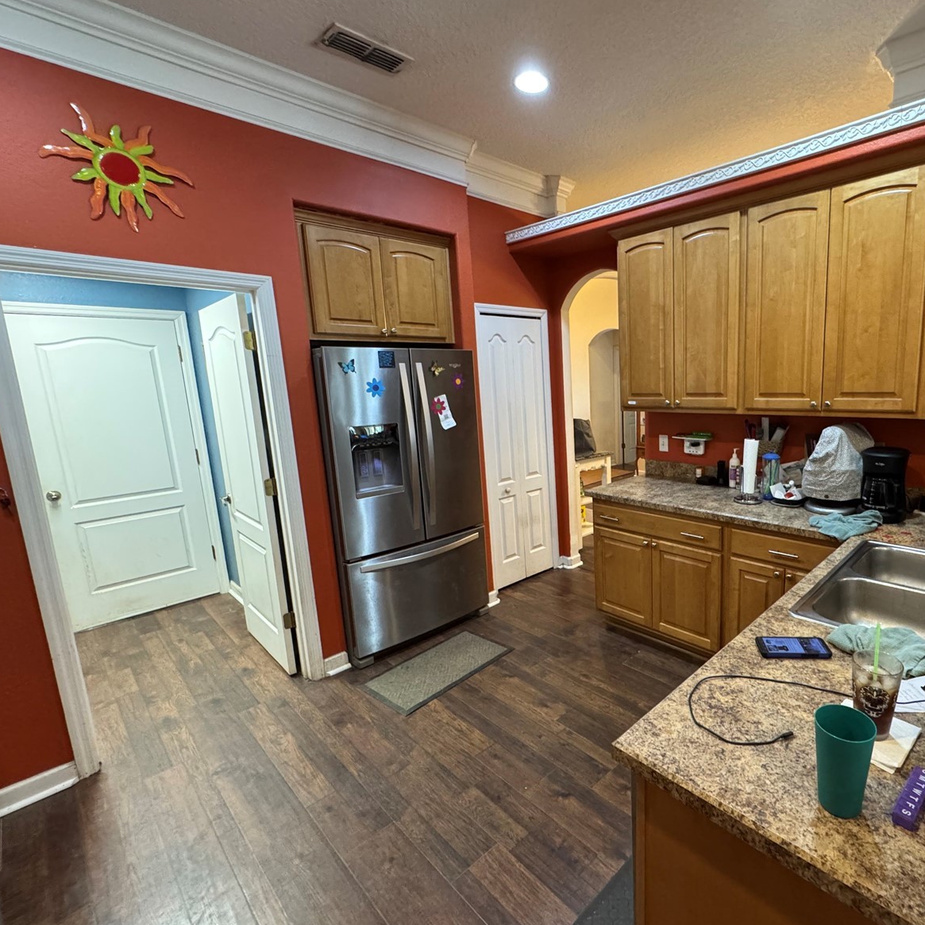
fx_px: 514
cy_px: 464
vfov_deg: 84.0
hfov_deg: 81.6
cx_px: 603
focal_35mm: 17
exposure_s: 1/60
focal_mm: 2.22
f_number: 2.2
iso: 640
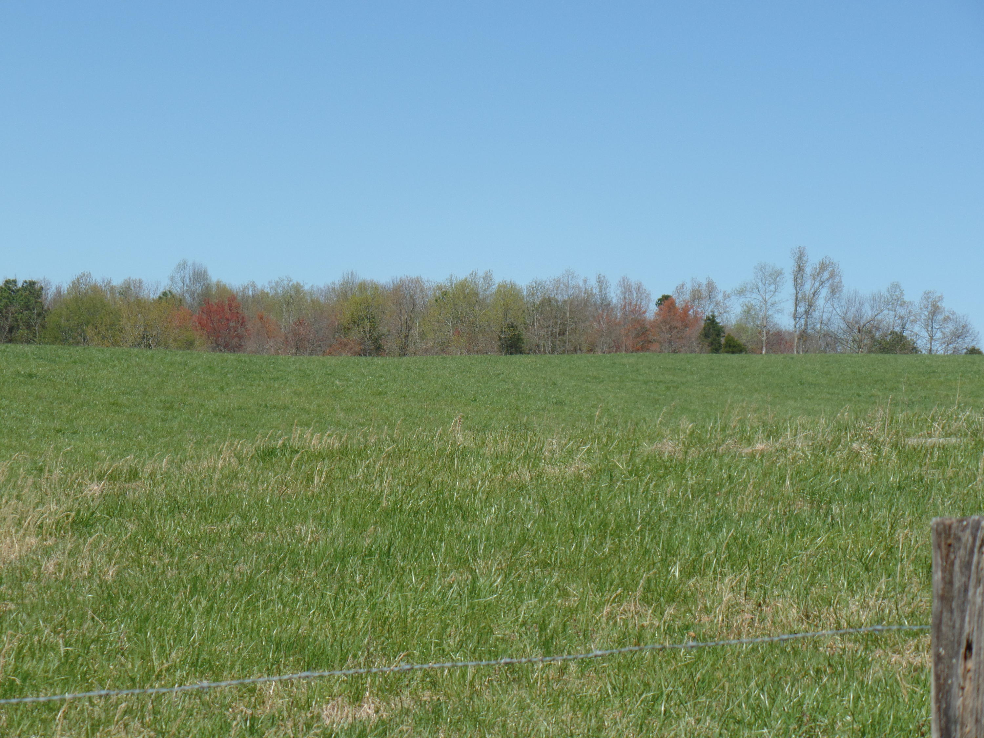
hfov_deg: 21.1
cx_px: 492
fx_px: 2644
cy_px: 369
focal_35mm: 93
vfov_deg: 15.9
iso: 80
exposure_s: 1/750
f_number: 3.9
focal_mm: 16.5
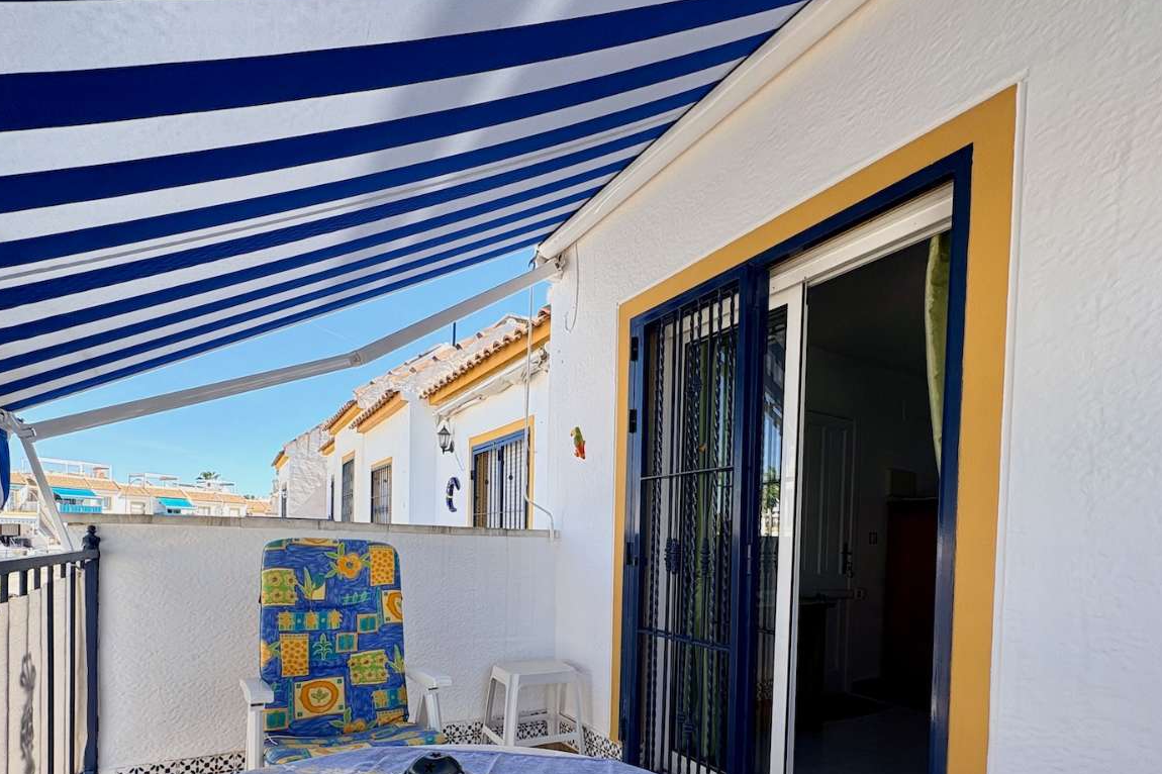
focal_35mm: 19
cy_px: 556
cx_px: 584
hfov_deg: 86.9
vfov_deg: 61.8
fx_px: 613
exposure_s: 1/664
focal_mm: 2.22
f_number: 2.2
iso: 50
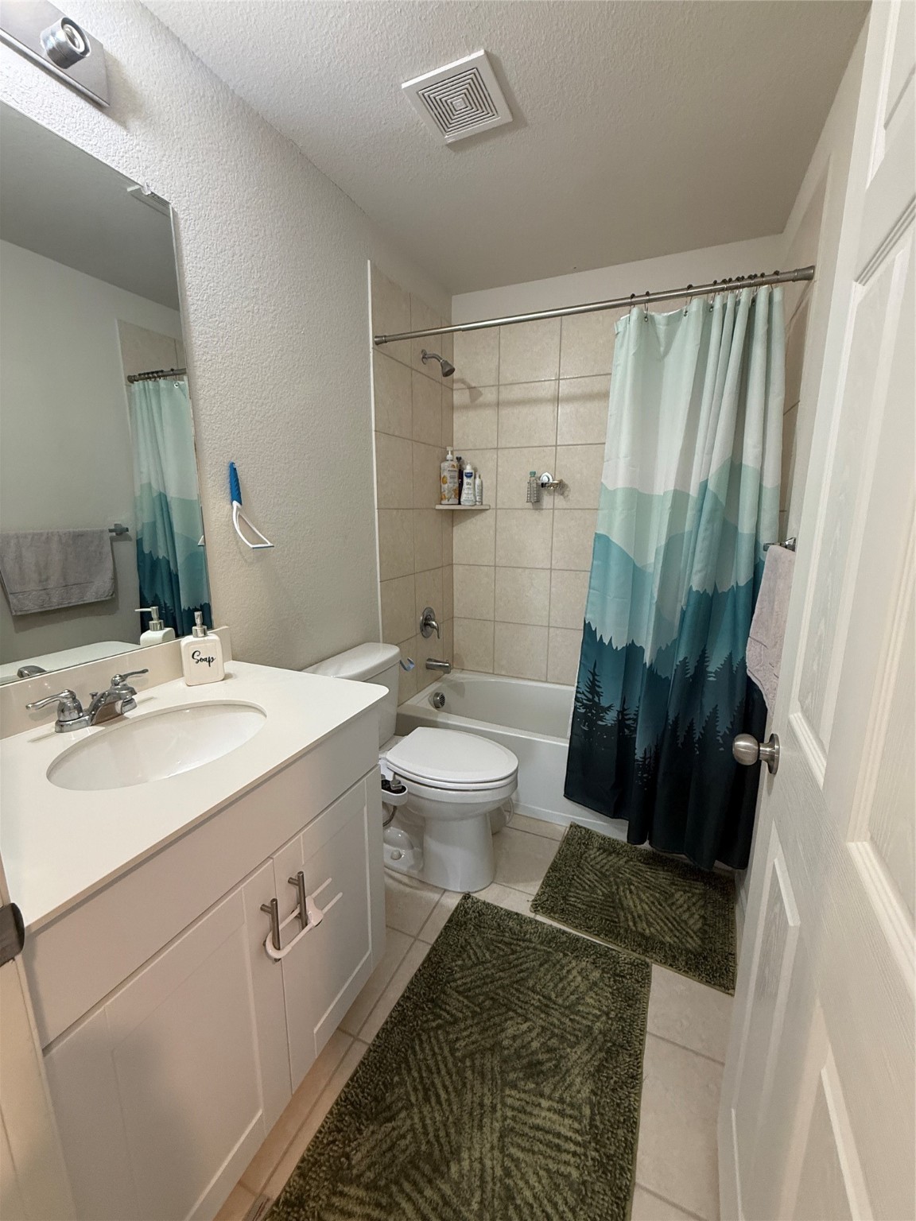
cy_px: 610
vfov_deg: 102.1
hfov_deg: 85.7
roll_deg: +0.0
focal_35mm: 14
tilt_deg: -11.0
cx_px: 458
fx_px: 494
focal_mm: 2.22
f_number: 2.2
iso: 250
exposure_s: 1/60
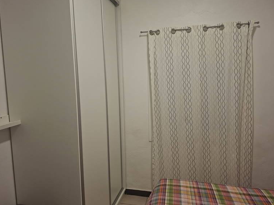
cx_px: 139
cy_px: 99
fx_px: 190
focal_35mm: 24
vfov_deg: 56.8
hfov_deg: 71.6
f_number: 1.8
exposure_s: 1/100
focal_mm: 5.54
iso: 250
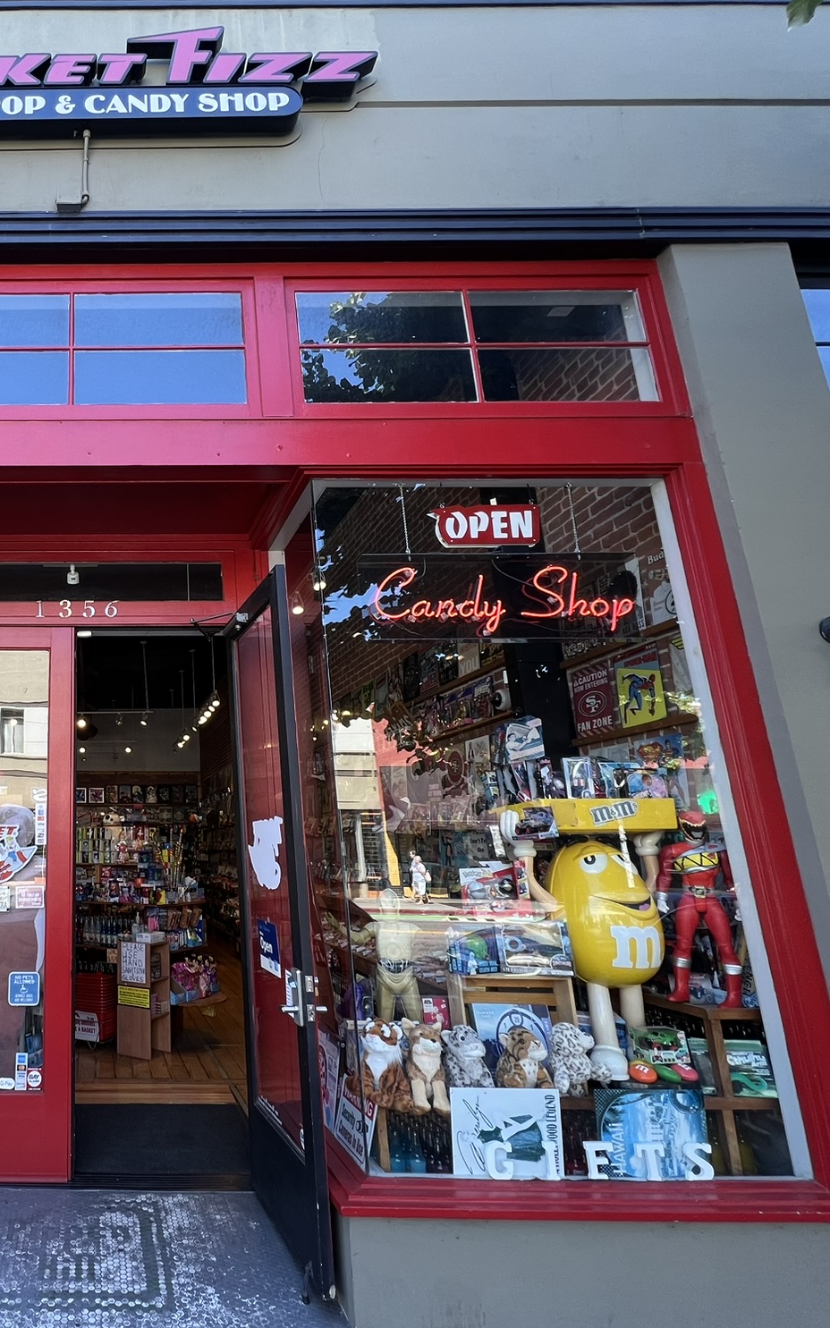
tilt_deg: +14.0
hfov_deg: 54.2
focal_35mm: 19
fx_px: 688
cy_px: 660
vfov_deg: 88.0
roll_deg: +0.2
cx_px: 81
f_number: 1.8
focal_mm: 1.57
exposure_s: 1/120
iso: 50
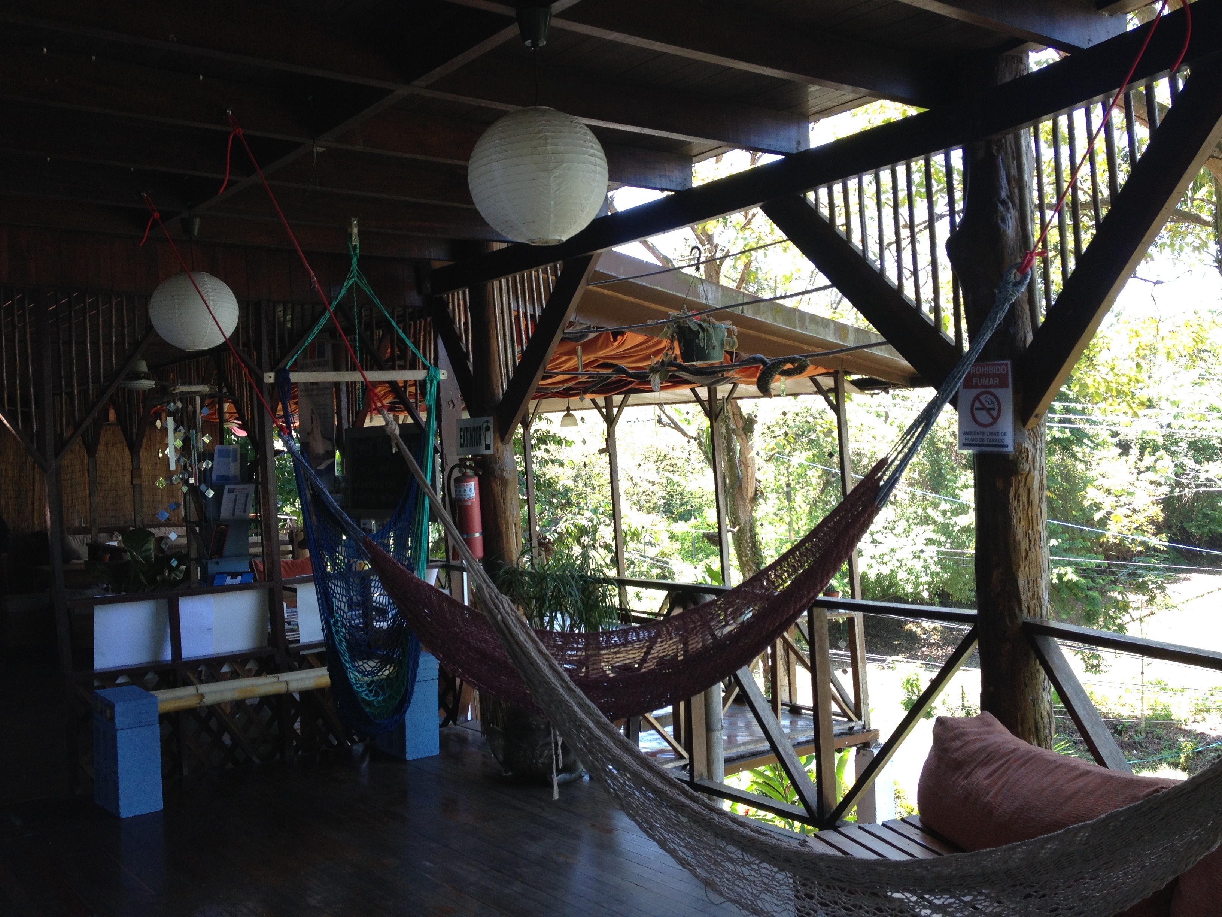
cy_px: 458
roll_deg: +4.3
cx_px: 611
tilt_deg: -4.5
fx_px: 1236
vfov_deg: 40.7
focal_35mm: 35
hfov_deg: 52.6
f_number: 2.4
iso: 64
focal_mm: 4.28
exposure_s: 1/120
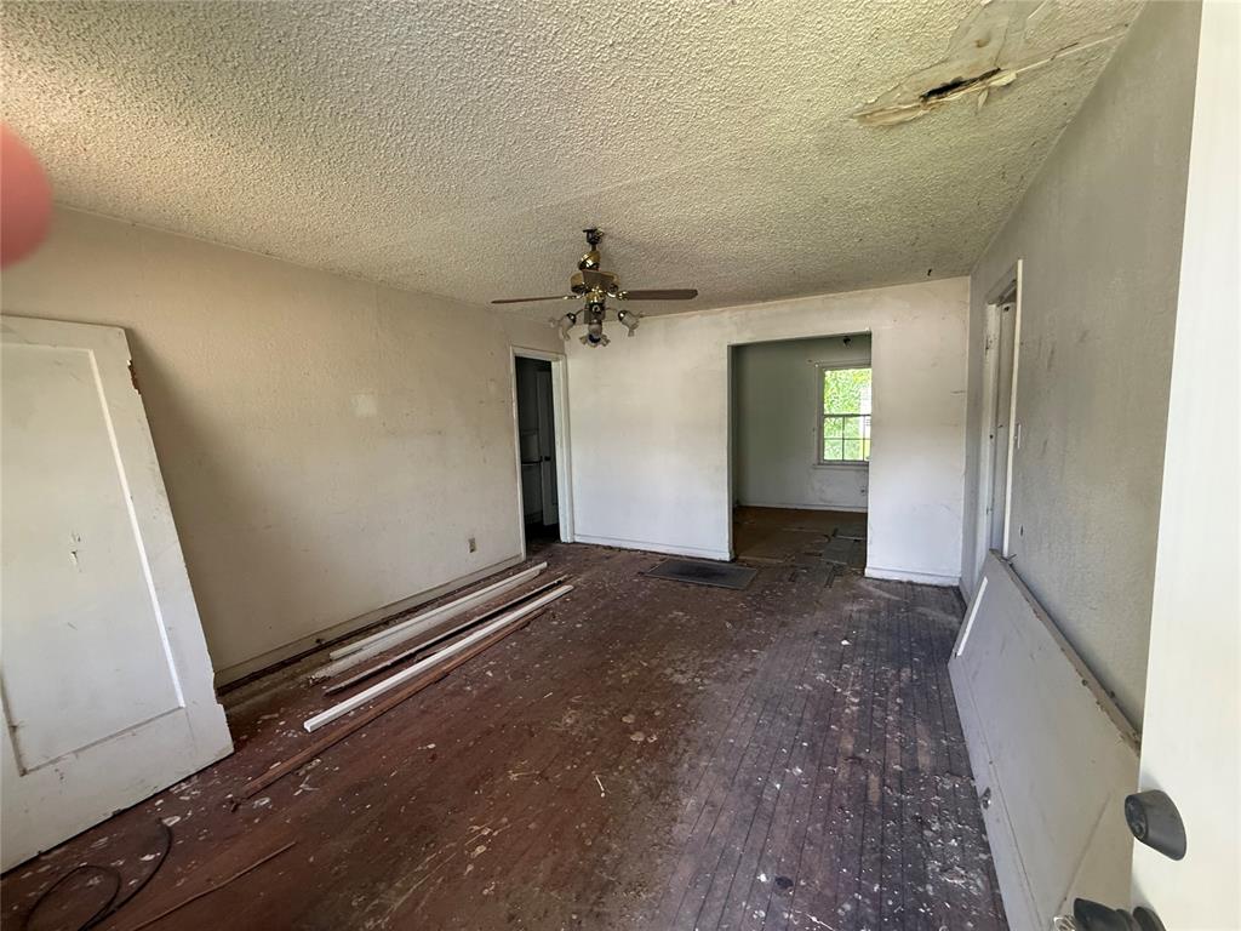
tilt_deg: -6.1
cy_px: 466
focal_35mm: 14
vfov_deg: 85.7
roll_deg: +1.6
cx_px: 620
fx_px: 502
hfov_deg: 102.1
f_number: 2.2
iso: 250
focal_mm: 2.22
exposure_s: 1/99
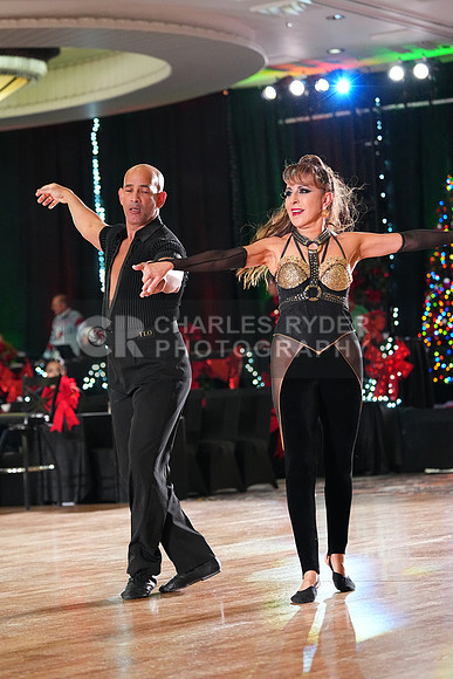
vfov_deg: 18.9
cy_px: 340
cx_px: 226
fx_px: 2037
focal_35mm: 108
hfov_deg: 12.7
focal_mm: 108
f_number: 4
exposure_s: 1/400
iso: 8000
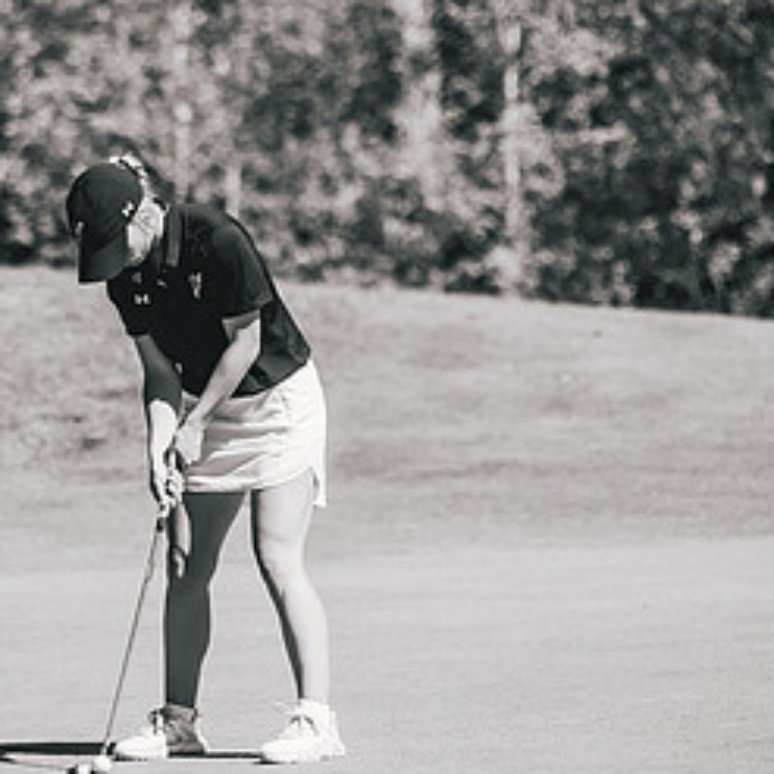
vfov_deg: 4.4
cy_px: 492
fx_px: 10043
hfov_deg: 4.4
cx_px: 196
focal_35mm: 397
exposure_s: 1/5000
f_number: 2.8
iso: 400
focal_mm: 150
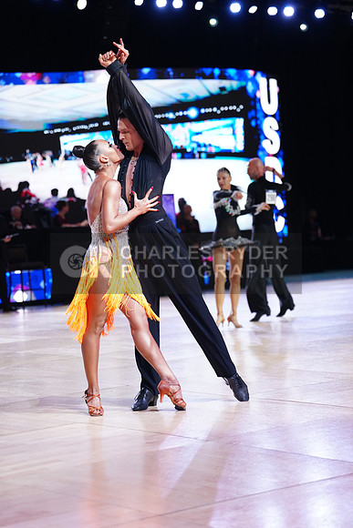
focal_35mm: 87
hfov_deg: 15.7
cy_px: 264
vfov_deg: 23.4
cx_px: 176
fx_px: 1279
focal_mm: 87
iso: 2000
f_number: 2.8
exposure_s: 1/500
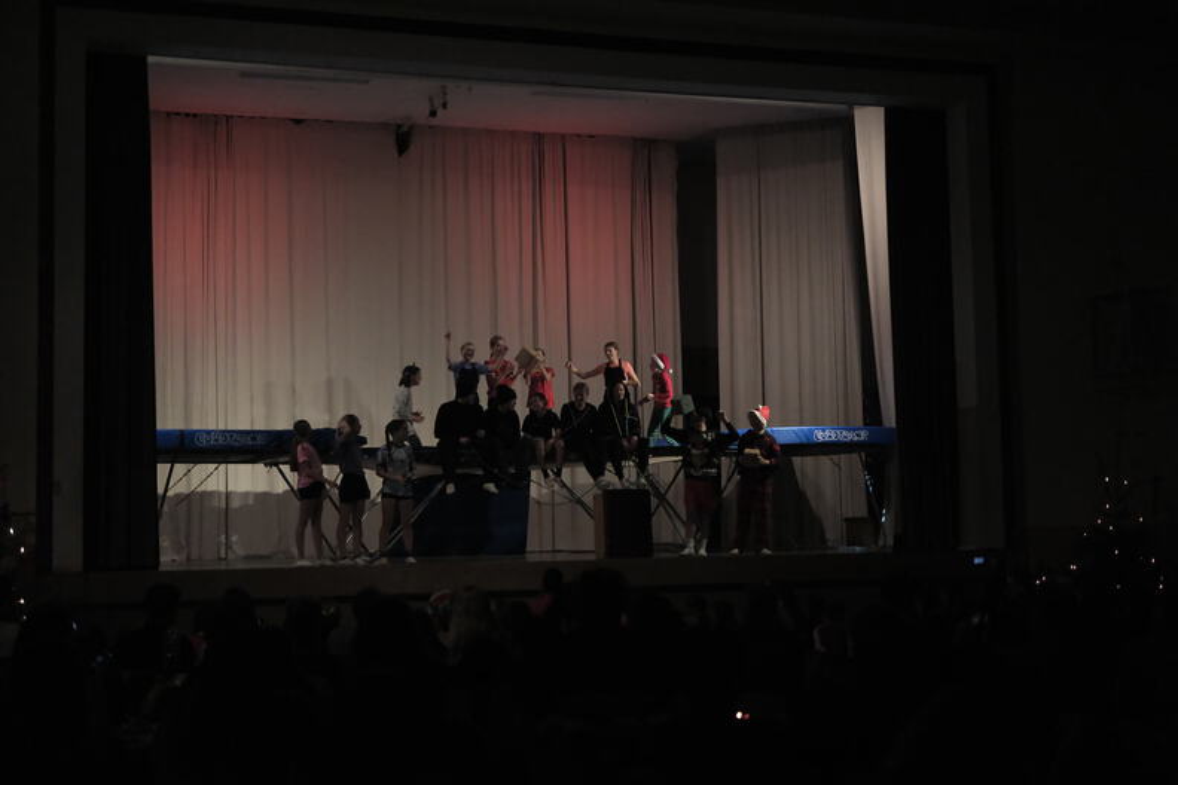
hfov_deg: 39.6
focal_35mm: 50
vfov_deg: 27.0
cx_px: 589
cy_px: 392
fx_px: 1636
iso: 6400
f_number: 1.4
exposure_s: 1/4096
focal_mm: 33
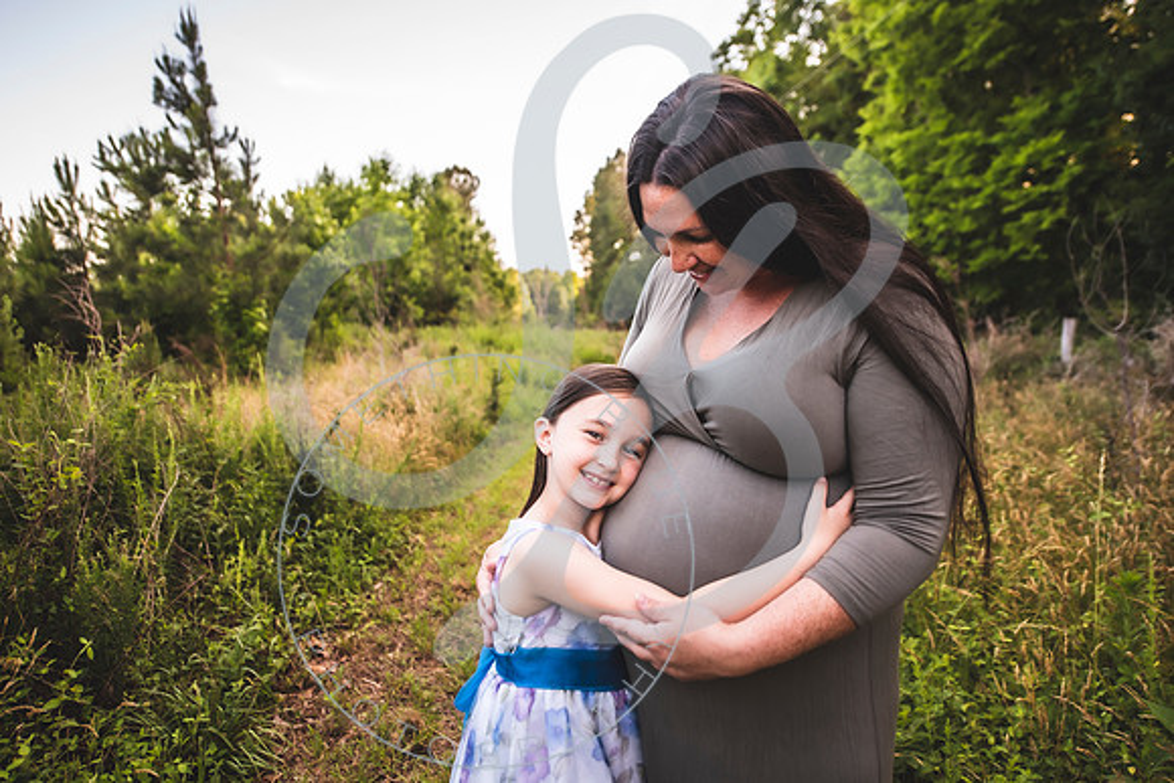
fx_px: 783
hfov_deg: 73.7
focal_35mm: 24
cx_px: 587
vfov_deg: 53.2
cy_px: 392
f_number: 2.8
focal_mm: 24
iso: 200
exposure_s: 1/125
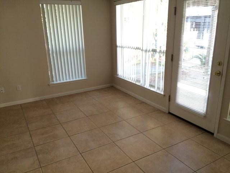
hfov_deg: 61.7
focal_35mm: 29
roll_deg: +0.7
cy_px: 86
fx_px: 193
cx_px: 115
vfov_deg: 48.2
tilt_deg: -18.1
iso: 40
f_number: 2.2
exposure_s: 1/30
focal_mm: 4.15
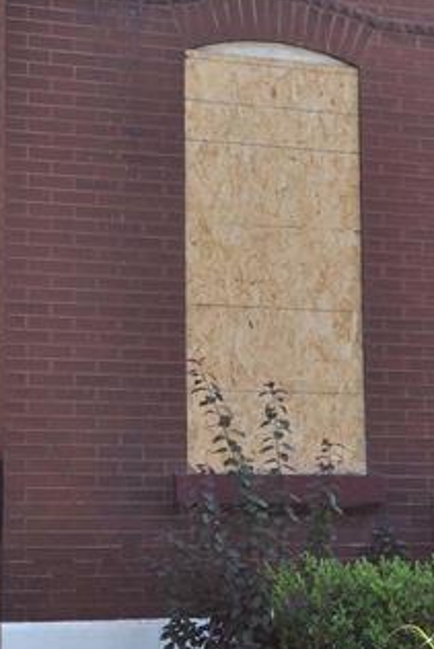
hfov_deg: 13.2
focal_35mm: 103
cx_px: 391
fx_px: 1860
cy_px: 344
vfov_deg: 19.8
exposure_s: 1/250
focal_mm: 20
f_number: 8
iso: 200
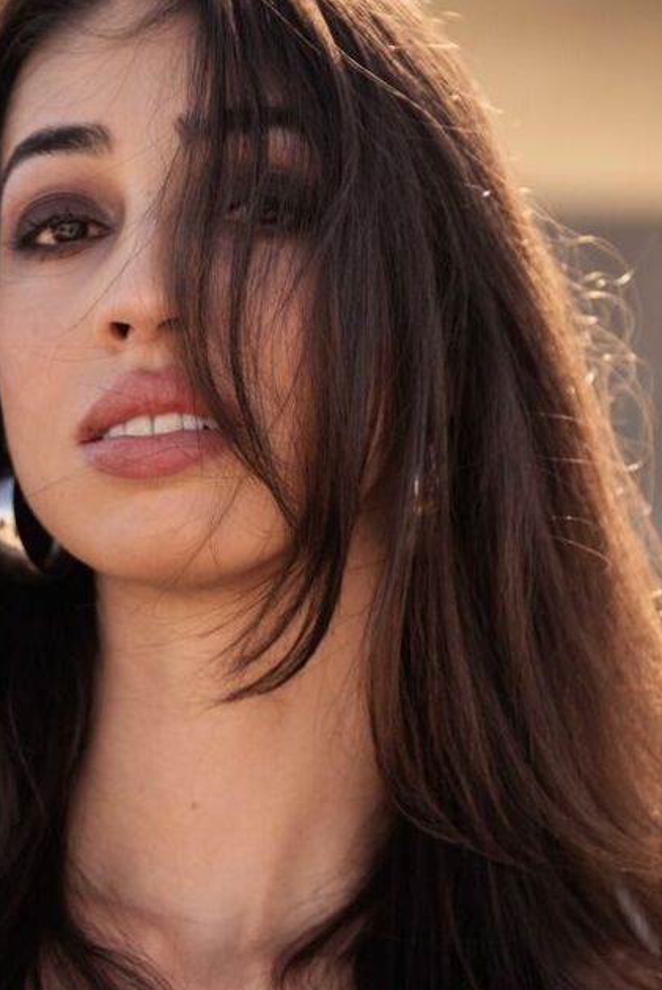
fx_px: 4571
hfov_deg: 8.3
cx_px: 151
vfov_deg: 12.4
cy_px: 671
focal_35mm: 166
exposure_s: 1/400
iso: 125
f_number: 4.5
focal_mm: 103
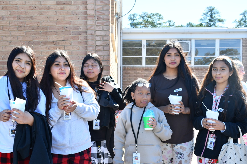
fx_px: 309
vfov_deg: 29.8
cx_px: 117
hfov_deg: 43.6
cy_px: 98
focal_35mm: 45
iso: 200
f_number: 5.6
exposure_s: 1/250
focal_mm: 24
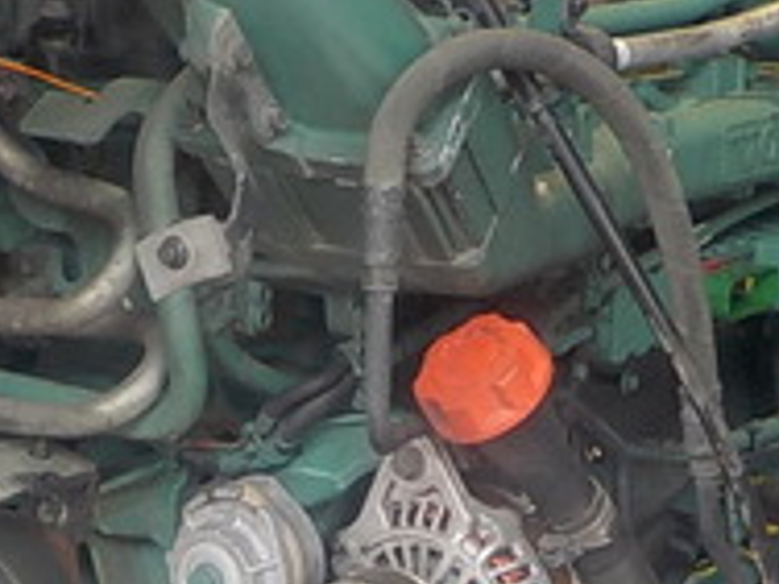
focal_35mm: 102
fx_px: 2295
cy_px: 485
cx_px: 385
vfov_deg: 14.4
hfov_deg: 19.3
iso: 125
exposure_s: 1/50
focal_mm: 4.1
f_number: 3.3
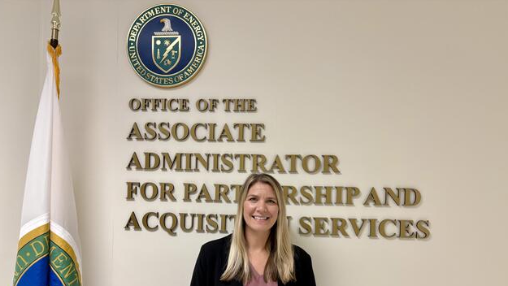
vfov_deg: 39.7
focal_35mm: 29
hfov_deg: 66.0
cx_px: 251
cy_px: 193
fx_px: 391
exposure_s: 1/60
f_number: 1.6
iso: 160
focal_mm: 5.96
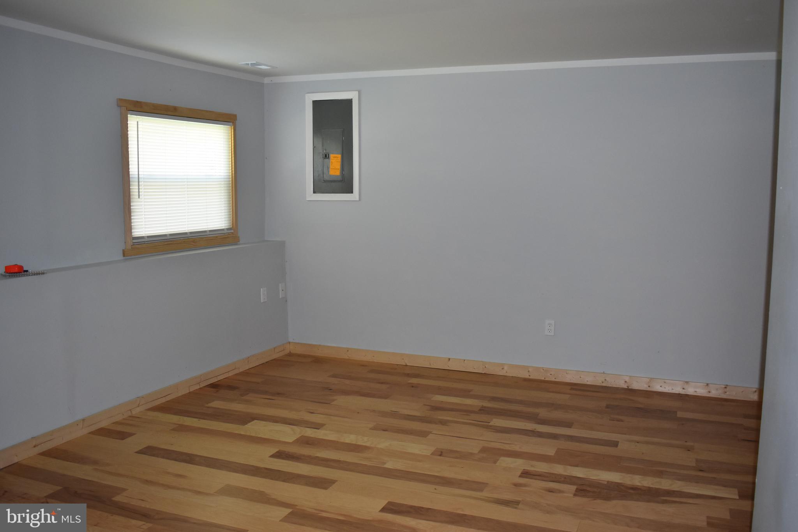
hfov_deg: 57.2
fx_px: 731
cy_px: 266
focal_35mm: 33
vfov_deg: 40.0
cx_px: 399
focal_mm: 22
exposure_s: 1/100
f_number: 4.5
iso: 800
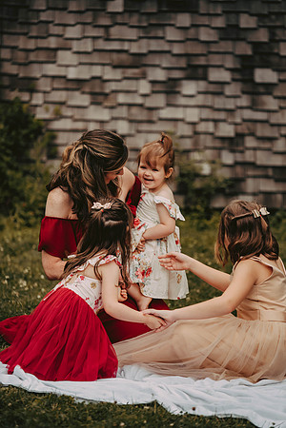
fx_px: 1907
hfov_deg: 8.6
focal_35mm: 160
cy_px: 214
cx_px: 143
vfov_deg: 12.8
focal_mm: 160
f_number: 2.8
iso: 640
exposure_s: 1/4000
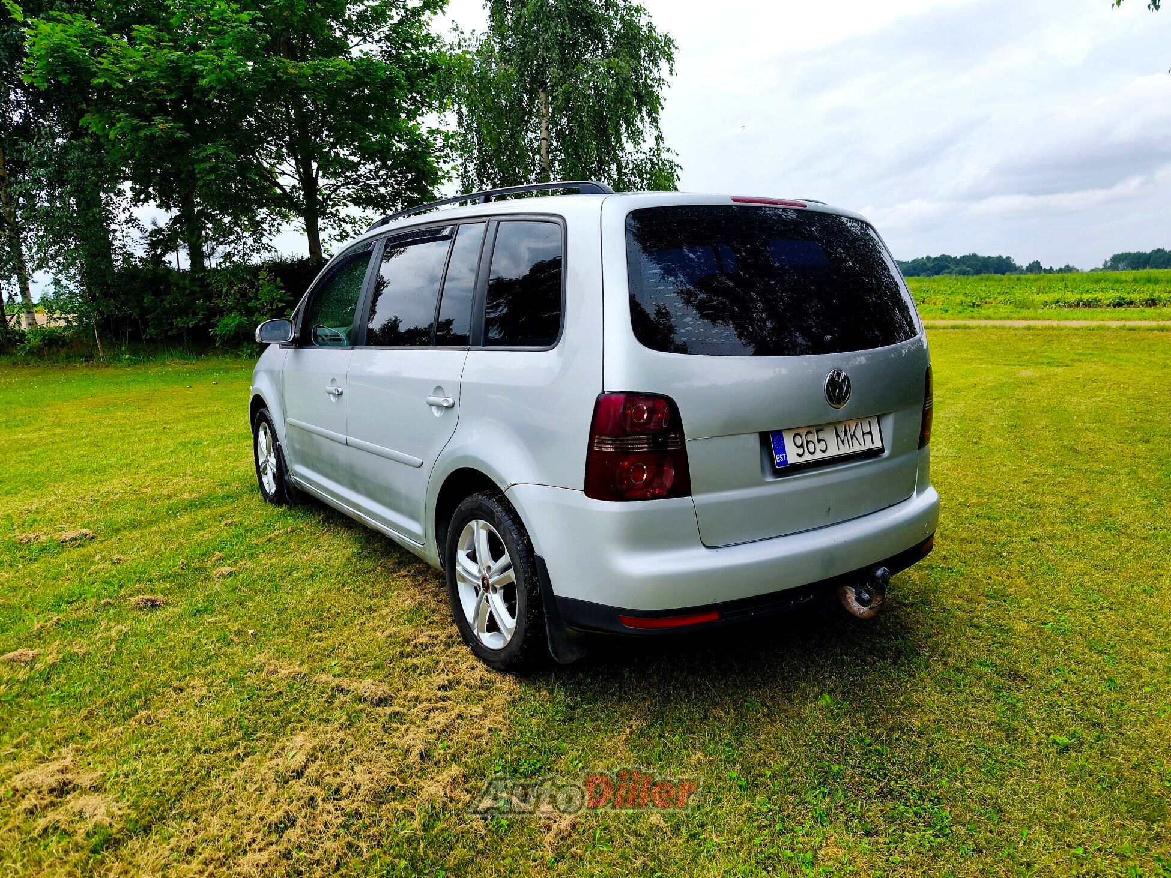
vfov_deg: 58.9
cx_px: 586
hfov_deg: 73.9
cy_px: 439
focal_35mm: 23
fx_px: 778
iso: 50
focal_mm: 6.18
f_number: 1.65
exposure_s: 1/830
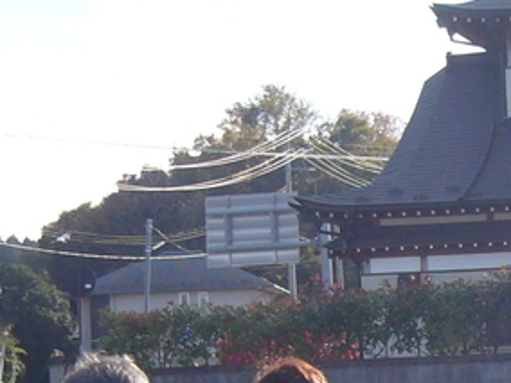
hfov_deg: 13.2
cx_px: 504
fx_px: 2185
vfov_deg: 9.9
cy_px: 471
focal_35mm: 148
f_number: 3
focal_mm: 5.7
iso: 80
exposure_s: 1/500
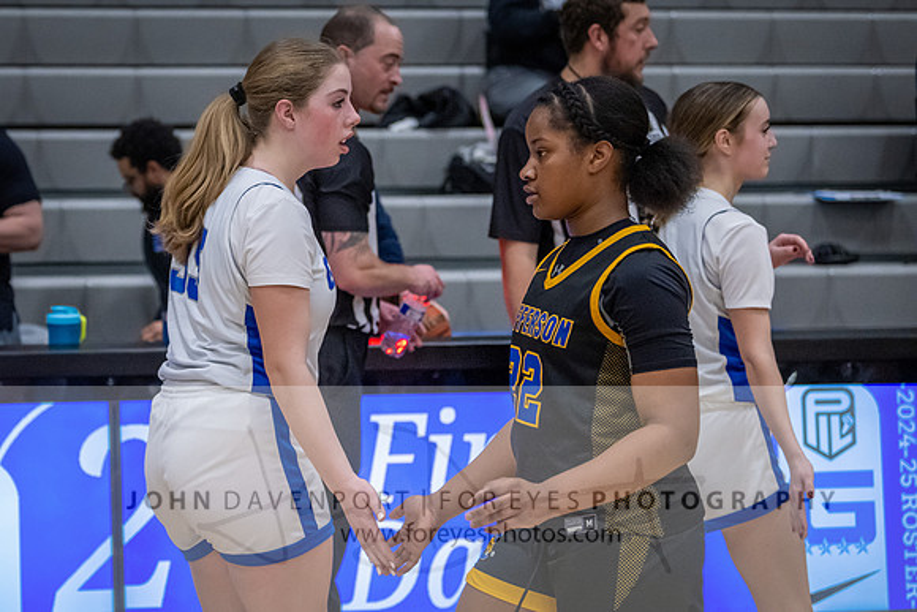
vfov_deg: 13.1
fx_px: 2661
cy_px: 281
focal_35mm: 104
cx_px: 234
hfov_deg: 19.4
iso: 4500
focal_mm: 70
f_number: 2.8
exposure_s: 1/1000
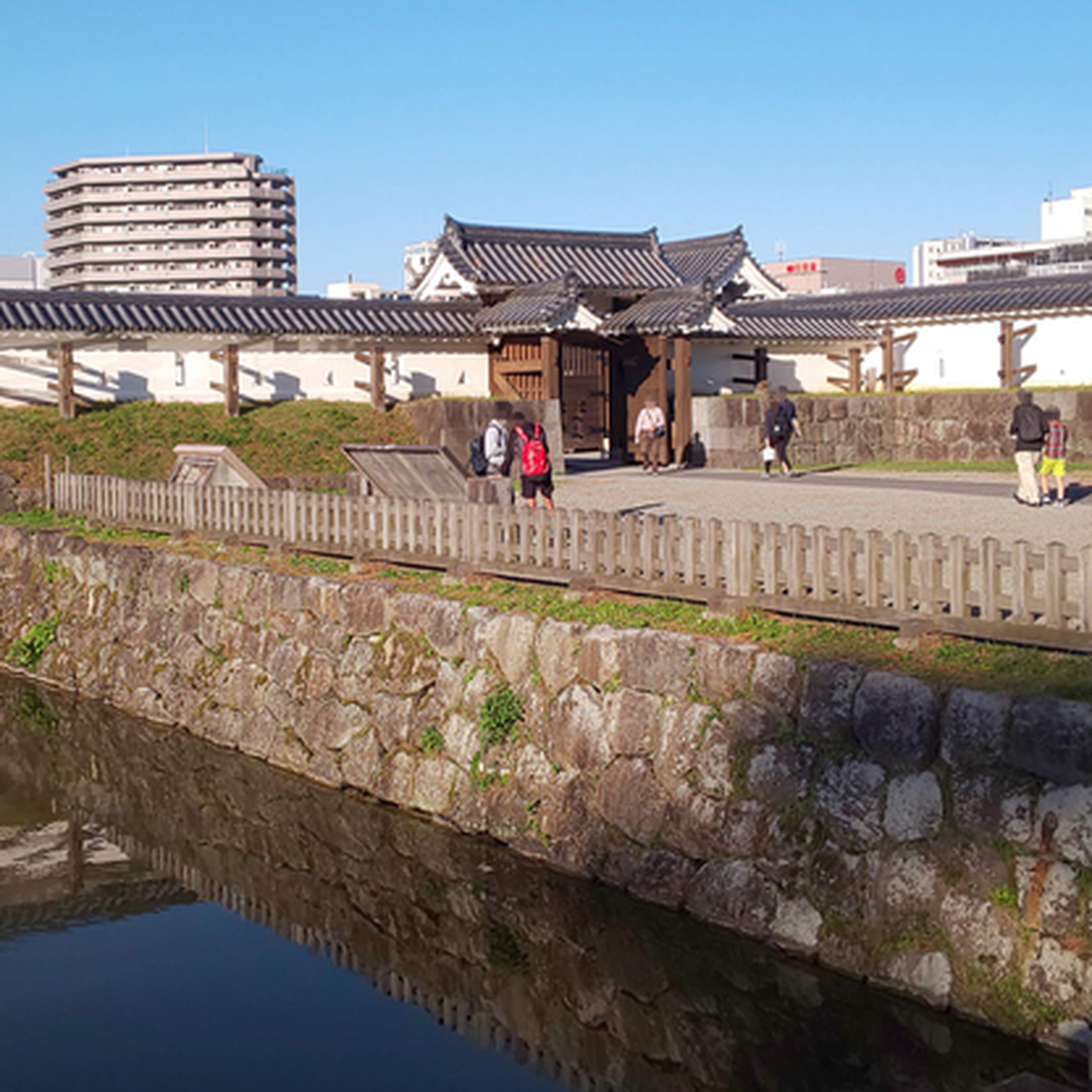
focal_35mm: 34
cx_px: 465
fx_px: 1213
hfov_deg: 48.3
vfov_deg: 48.0
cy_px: 407
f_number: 1.94
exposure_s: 1/855
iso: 28
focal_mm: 3.45
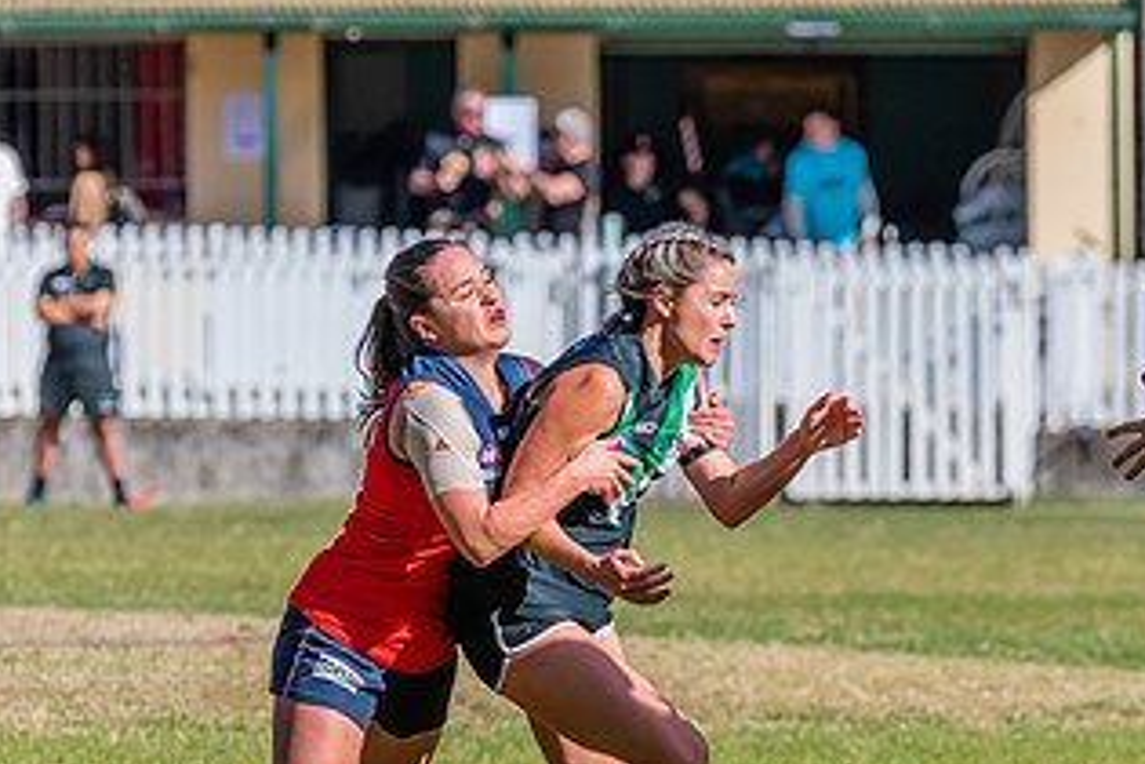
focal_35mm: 566
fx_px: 18001
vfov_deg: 2.4
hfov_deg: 3.6
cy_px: 595
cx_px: 735
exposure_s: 1/1600
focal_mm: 300
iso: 800
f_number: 10
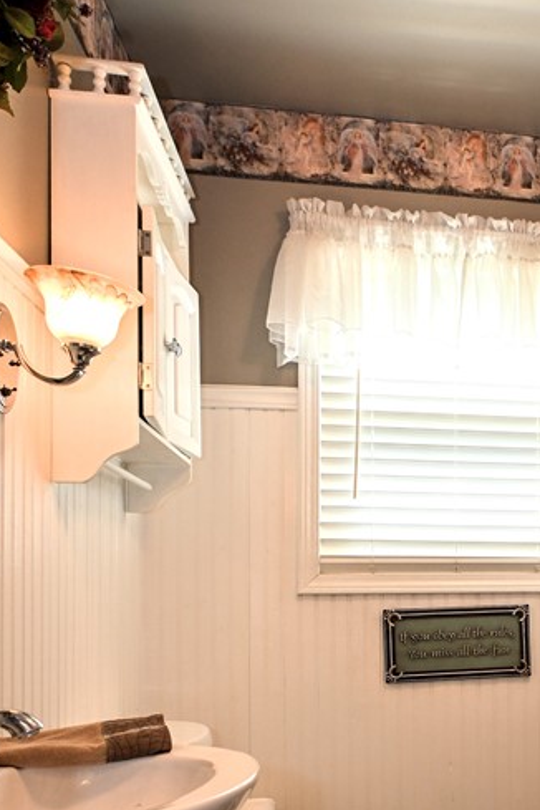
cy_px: 575
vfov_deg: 47.2
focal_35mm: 40
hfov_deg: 30.6
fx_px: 900
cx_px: 563
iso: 200
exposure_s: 1/80
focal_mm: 12
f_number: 4.5
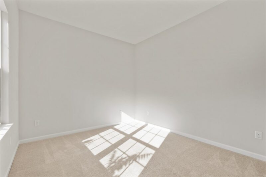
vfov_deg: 73.7
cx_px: 133
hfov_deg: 96.7
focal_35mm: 16
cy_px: 88
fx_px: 118
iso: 400
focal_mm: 16
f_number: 9
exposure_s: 1/25
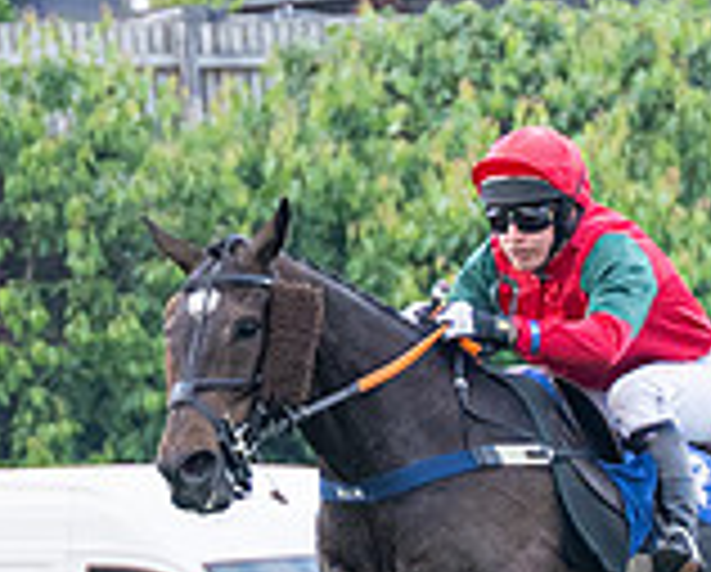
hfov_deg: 2.6
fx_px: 15811
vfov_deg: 2.1
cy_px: 542
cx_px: 769
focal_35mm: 750
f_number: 4
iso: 800
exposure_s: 1/800
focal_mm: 98
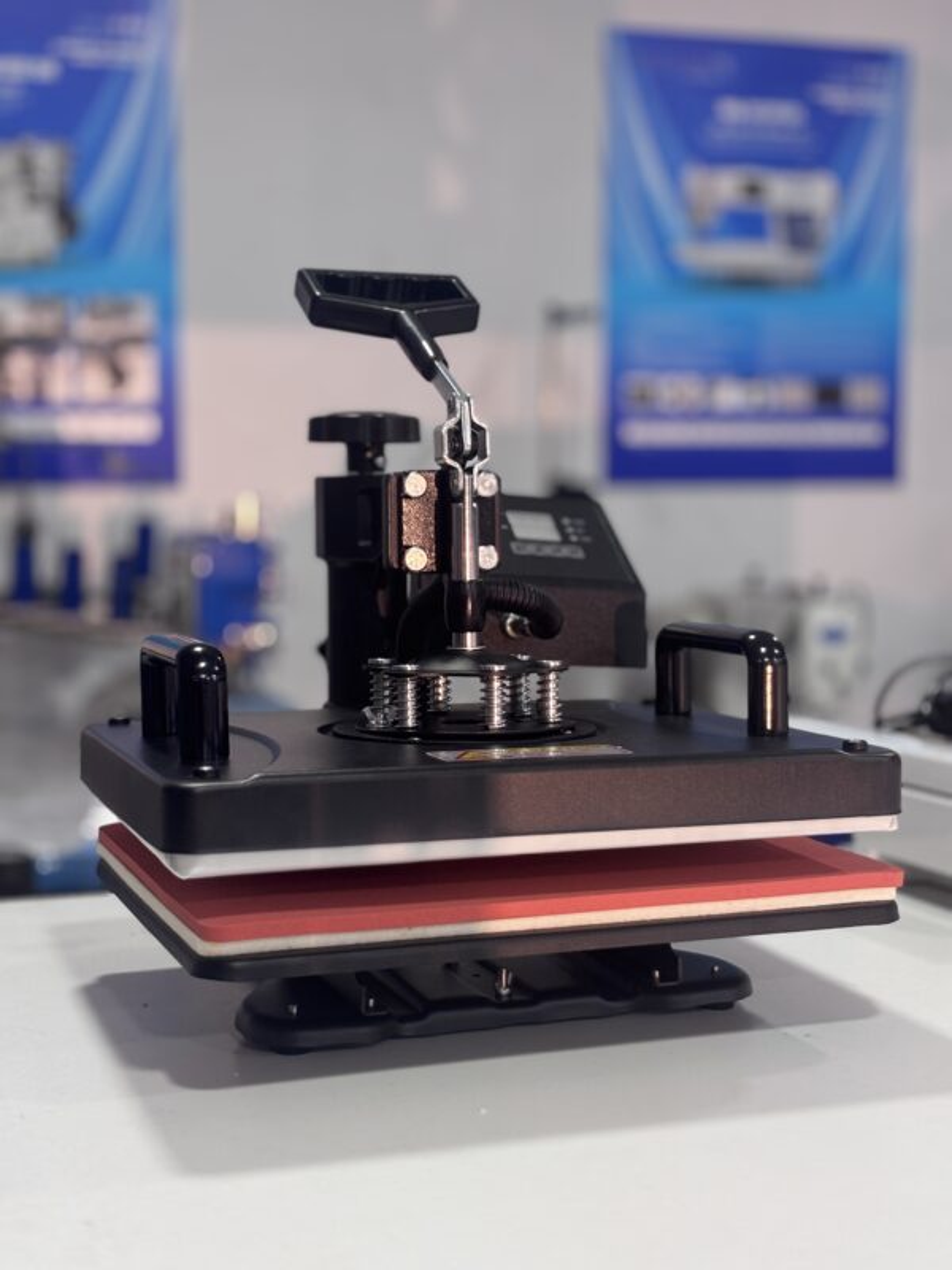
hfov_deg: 28.0
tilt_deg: -4.8
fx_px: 1907
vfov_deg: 36.8
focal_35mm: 52
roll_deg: -0.7
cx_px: 476
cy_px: 635
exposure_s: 1/50
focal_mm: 5.96
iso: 80
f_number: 1.6
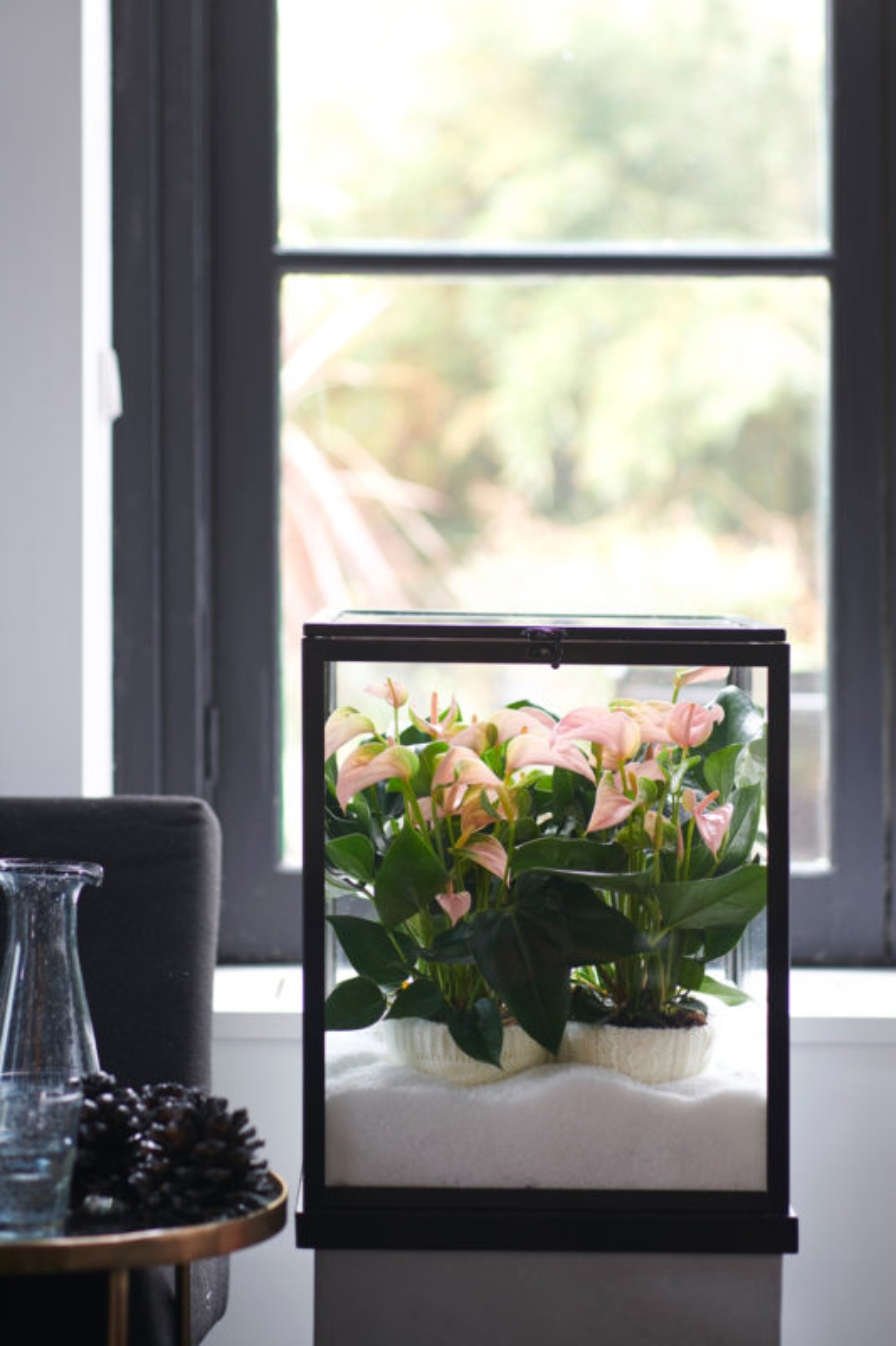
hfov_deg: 16.1
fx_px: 3174
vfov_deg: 23.9
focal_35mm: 85
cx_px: 448
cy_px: 673
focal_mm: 85
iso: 160
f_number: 3.3
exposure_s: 1/1.3
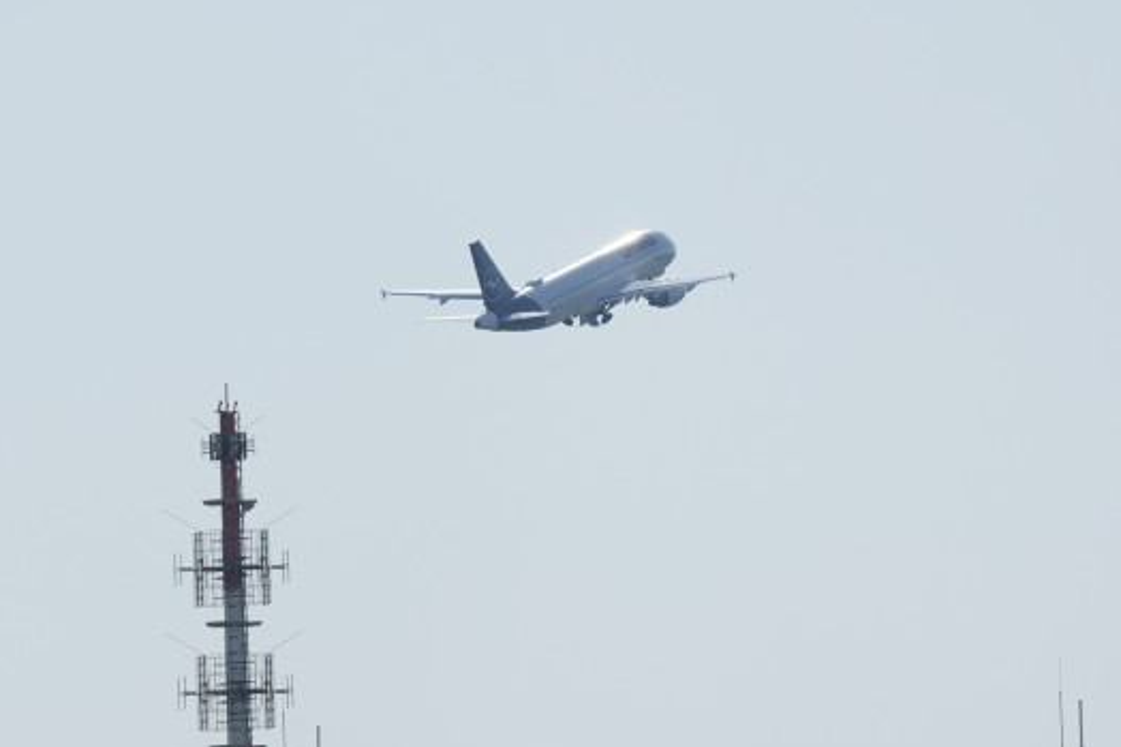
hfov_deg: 2.5
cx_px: 4
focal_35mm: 811
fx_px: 25244
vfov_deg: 1.7
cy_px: 439
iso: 200
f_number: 5.6
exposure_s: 1/2500
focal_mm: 400
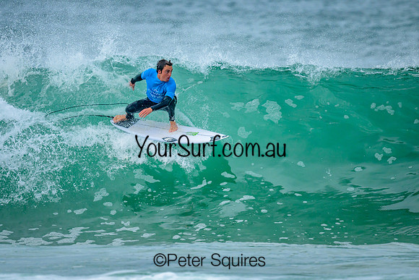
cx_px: 185
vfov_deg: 1.4
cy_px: 143
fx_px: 11739
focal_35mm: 1008
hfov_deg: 2.0
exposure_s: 1/2000
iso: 400
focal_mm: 800
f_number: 6.3
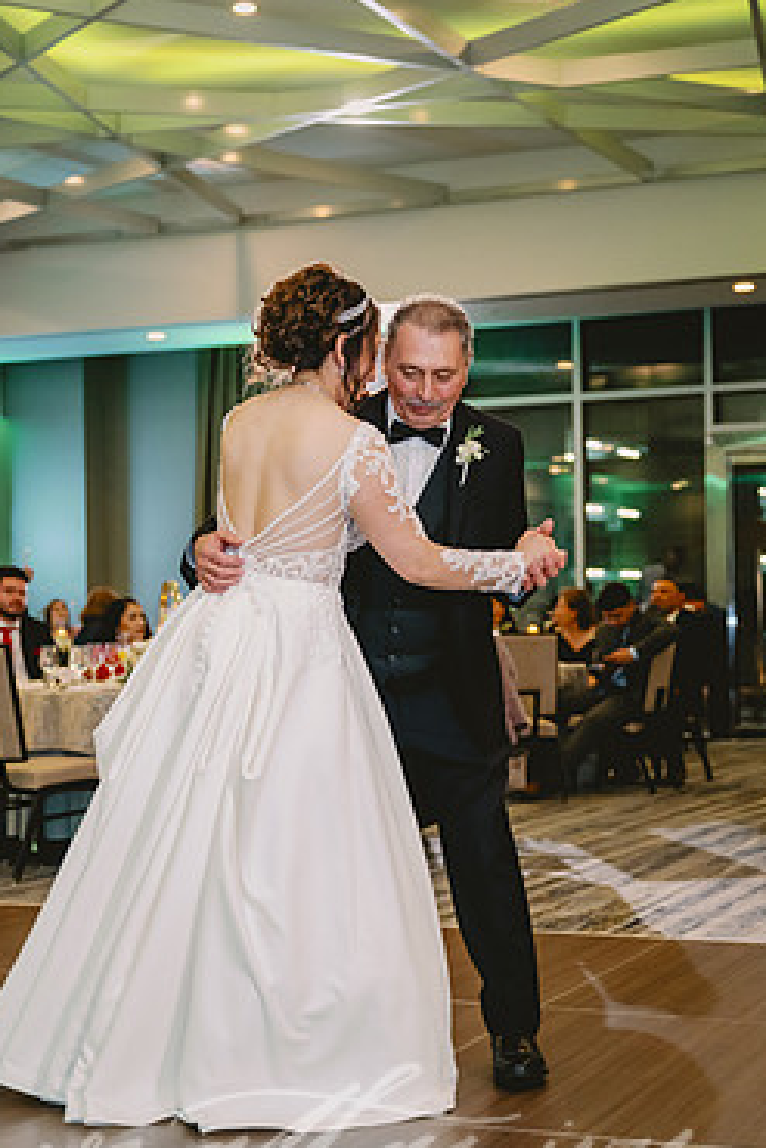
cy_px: 583
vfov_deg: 32.4
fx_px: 1977
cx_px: 329
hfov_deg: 21.9
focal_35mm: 62
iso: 2500
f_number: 2.8
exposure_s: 1/125
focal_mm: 51
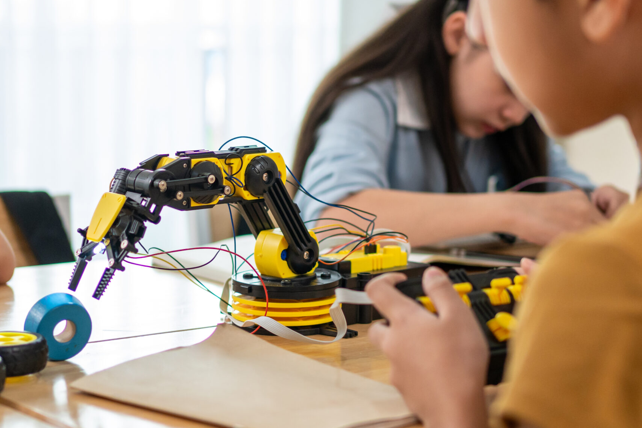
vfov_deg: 17.3
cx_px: 331
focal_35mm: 79
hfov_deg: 25.8
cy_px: 190
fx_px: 1404
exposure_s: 1/320
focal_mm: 35
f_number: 1.8
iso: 800
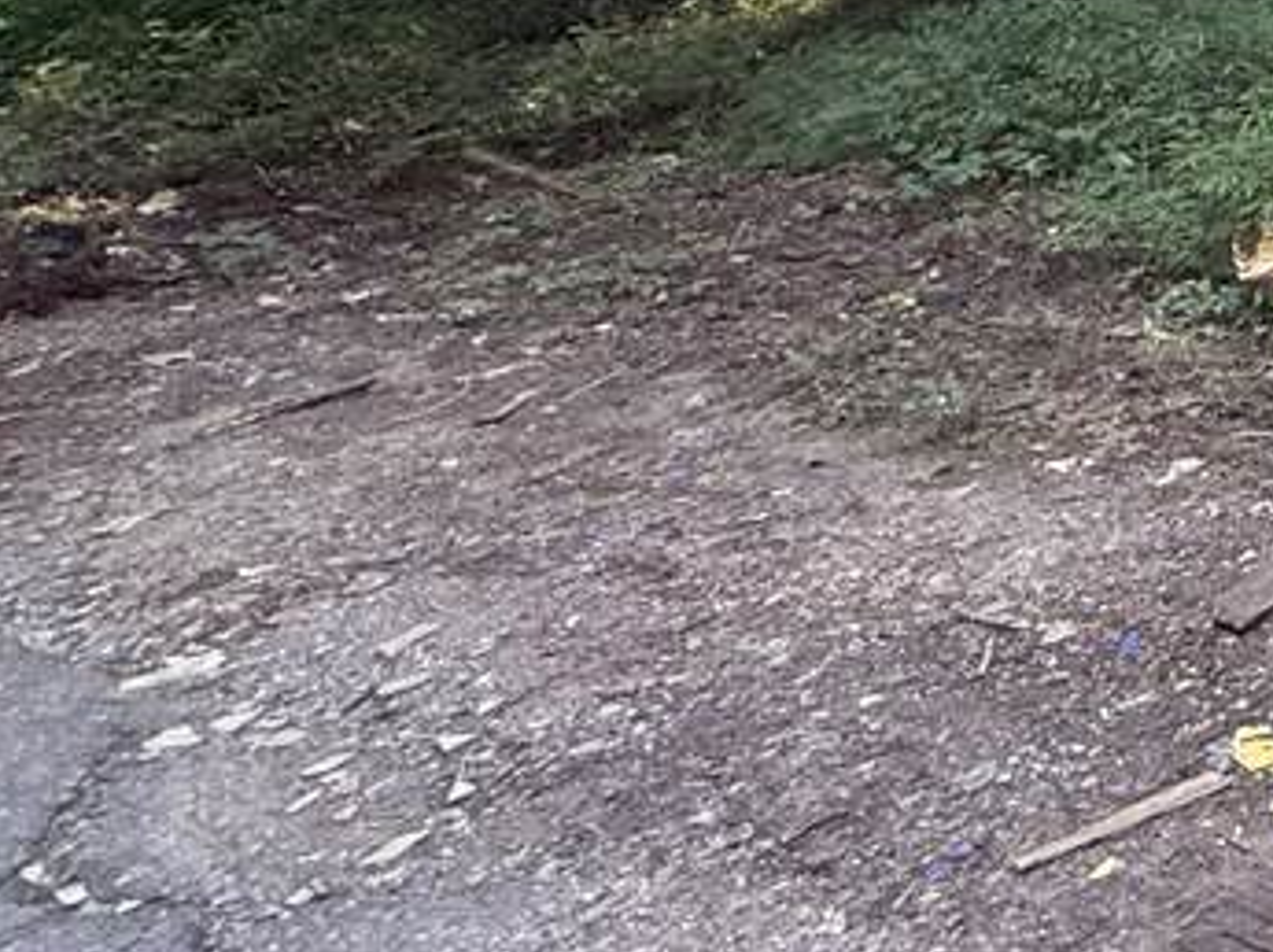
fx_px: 1910
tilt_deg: -2.8
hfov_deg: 24.5
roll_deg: +0.2
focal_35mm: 52
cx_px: 2085
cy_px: -339
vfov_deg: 24.0
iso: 250
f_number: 2.2
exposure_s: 1/99
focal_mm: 2.22
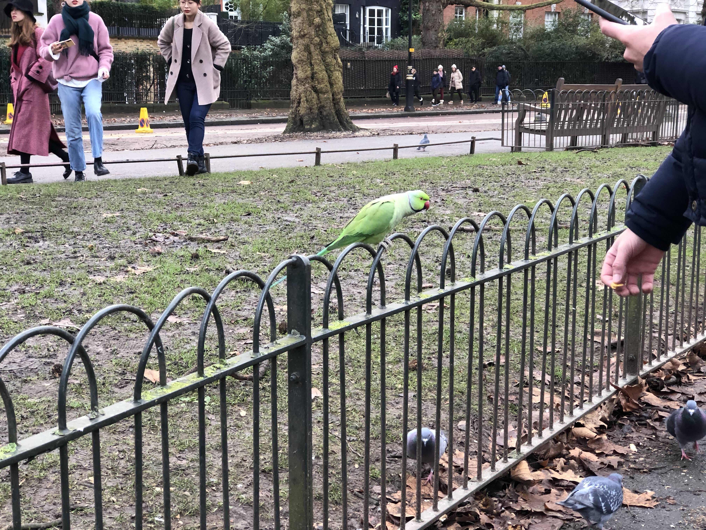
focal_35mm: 57
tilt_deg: -9.5
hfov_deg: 33.8
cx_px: 353
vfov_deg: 25.7
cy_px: 265
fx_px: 1163
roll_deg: -0.3
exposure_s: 1/120
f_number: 2.8
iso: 160
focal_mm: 6.6
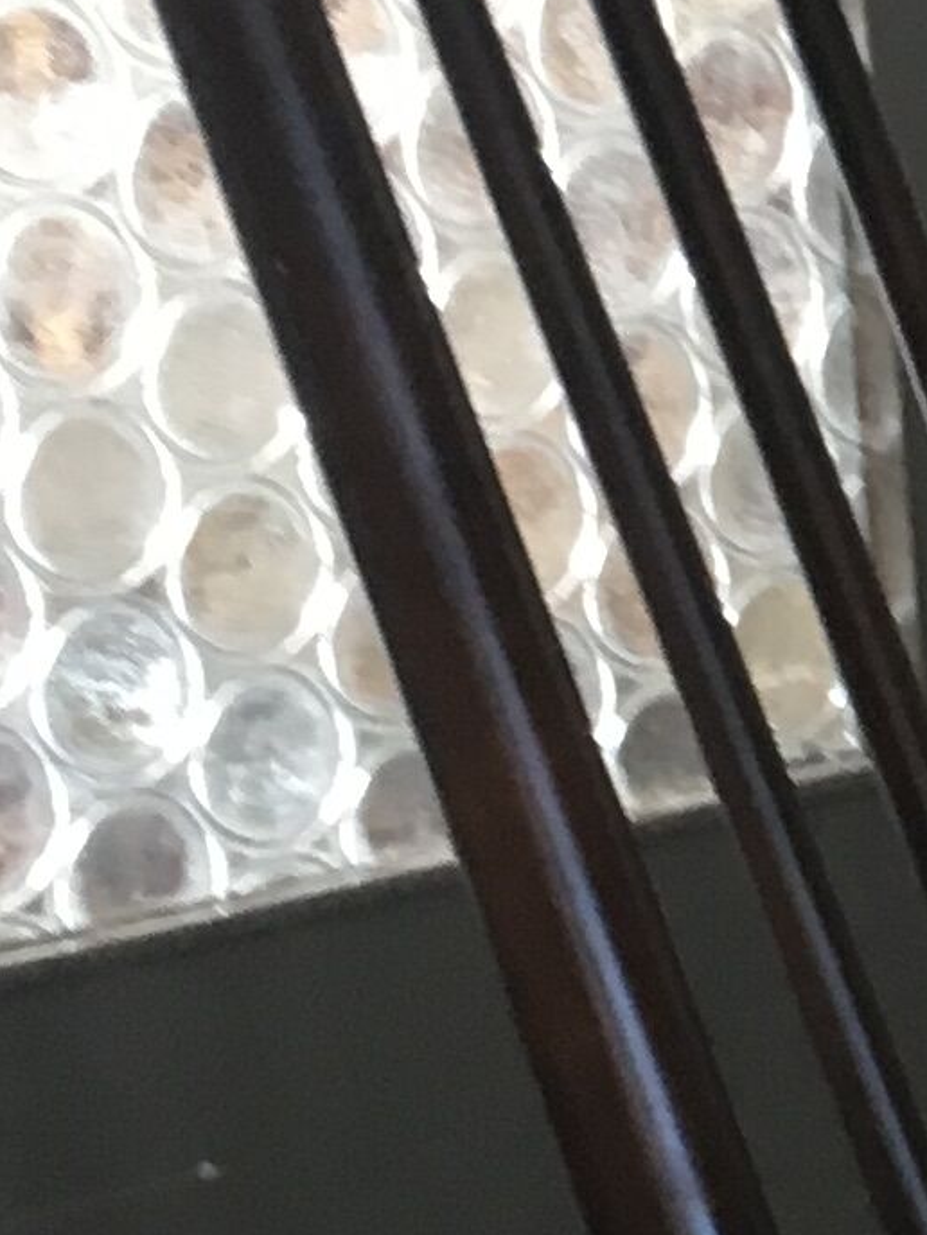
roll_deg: +1.5
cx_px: 2109
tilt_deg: -16.4
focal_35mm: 170
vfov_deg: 11.5
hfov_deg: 8.1
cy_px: 1235
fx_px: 6070
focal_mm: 4.15
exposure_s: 1/33
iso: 50
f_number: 2.2
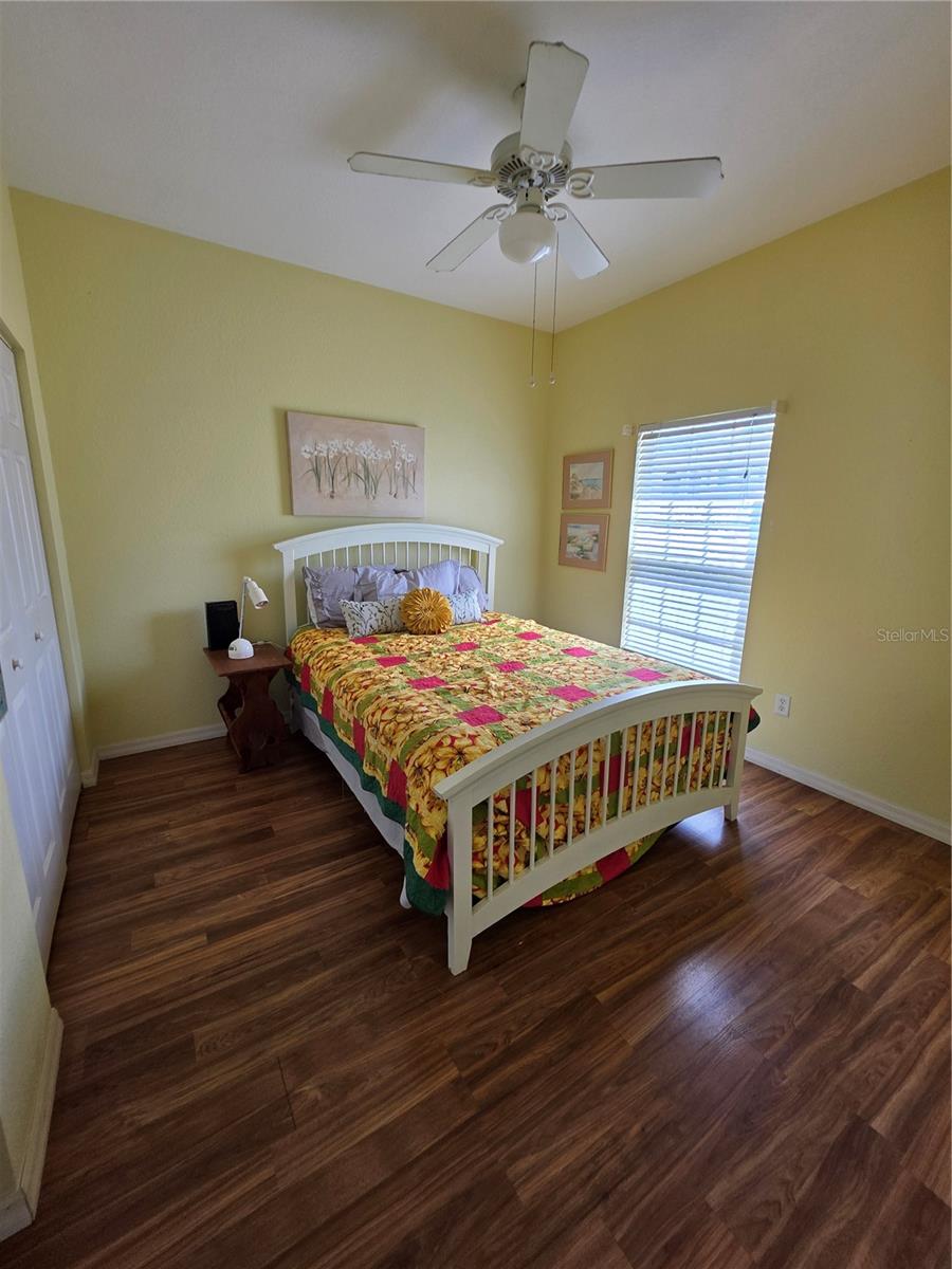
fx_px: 477
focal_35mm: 13
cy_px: 634
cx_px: 476
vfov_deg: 106.2
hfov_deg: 89.9
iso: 50
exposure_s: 1/120
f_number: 1.9
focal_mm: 2.2
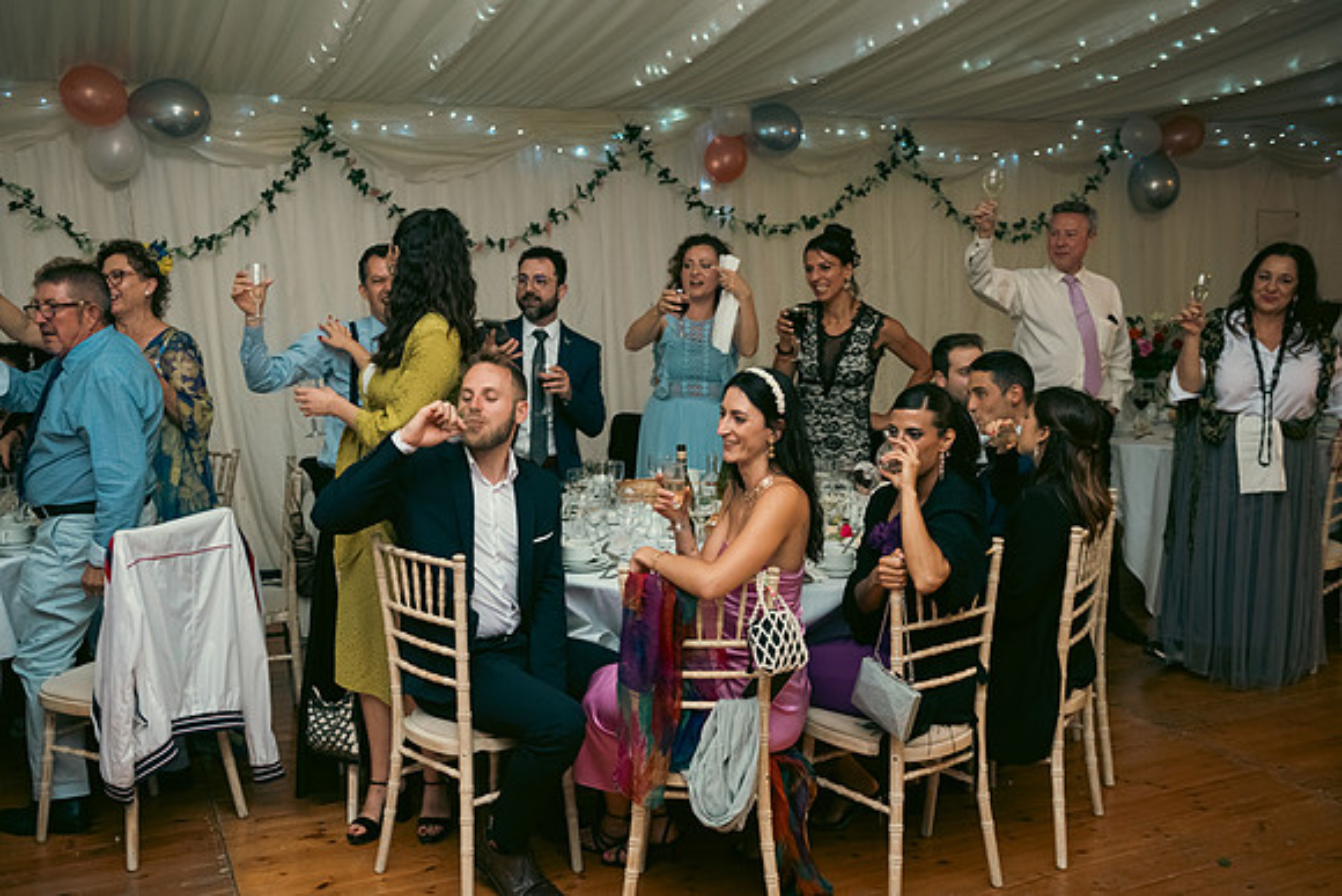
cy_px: 448
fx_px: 1342
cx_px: 671
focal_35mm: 36
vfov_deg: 36.9
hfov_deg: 53.1
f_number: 3.5
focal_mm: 36
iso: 800
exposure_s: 1/160
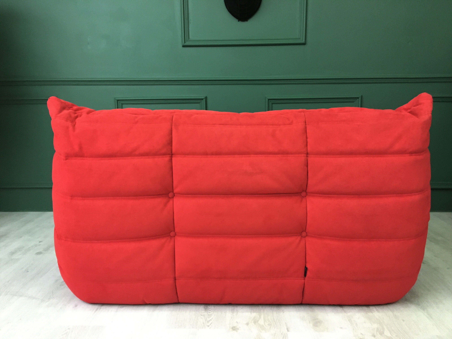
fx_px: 379
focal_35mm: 29
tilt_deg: -8.2
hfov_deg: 61.7
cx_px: 226
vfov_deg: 48.2
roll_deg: +0.4
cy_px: 170
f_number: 2.2
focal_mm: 4.15
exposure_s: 1/17
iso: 250
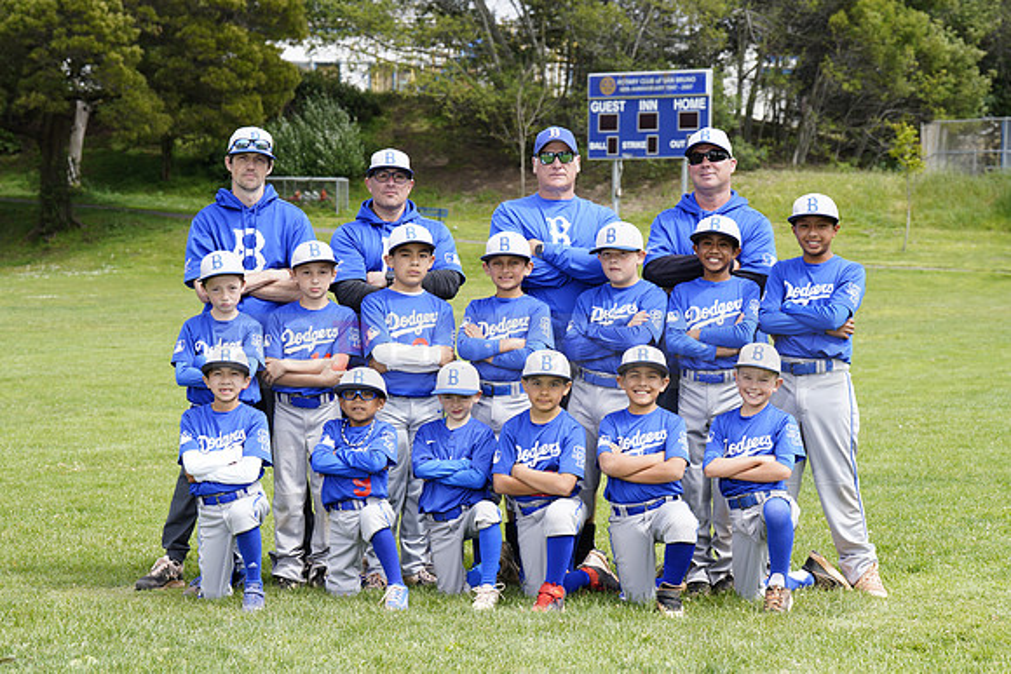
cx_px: 506
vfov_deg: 14.6
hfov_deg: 21.7
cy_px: 337
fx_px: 2640
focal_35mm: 94
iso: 160
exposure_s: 1/200
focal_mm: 94
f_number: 8
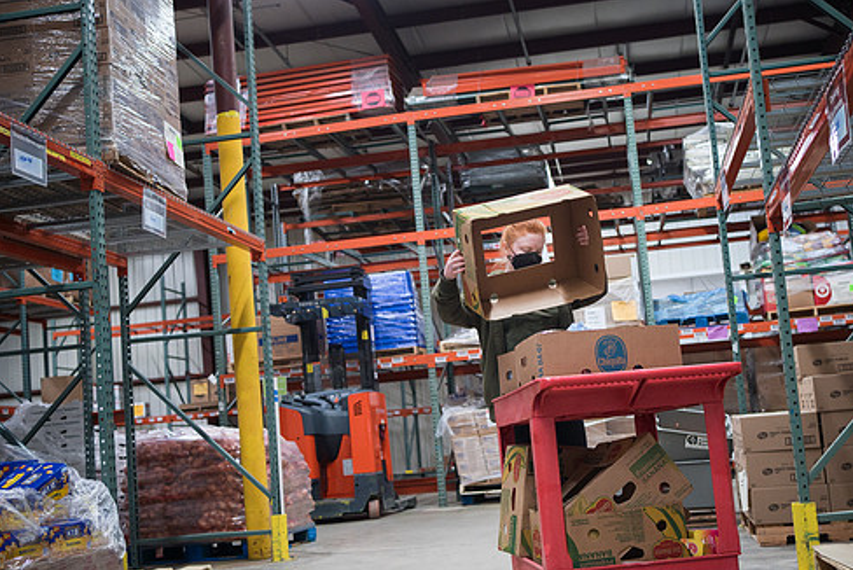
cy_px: 316
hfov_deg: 43.5
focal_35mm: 45
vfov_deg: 29.9
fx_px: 1067
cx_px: 481
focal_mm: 35
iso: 3200
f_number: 2.8
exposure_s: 1/160
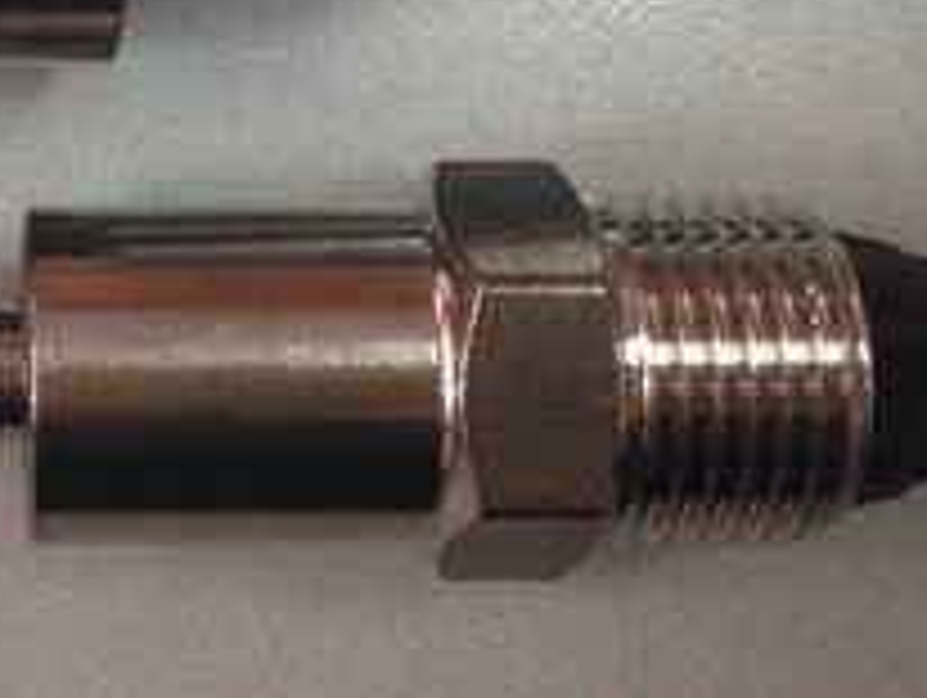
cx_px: 45
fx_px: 2145
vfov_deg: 18.3
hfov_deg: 23.6
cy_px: 160
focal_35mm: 80
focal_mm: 4.12
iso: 64
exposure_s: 1/20
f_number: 2.4
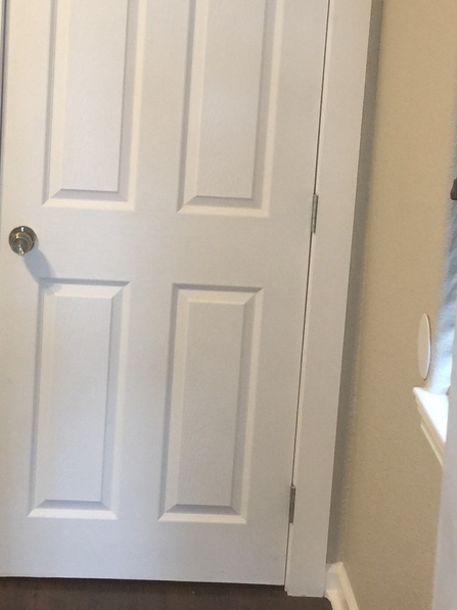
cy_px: 123
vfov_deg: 27.3
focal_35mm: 70
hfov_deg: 21.0
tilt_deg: -7.1
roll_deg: -4.5
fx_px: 1234
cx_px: 195
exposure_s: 1/15
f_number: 2.2
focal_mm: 4.15
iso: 50
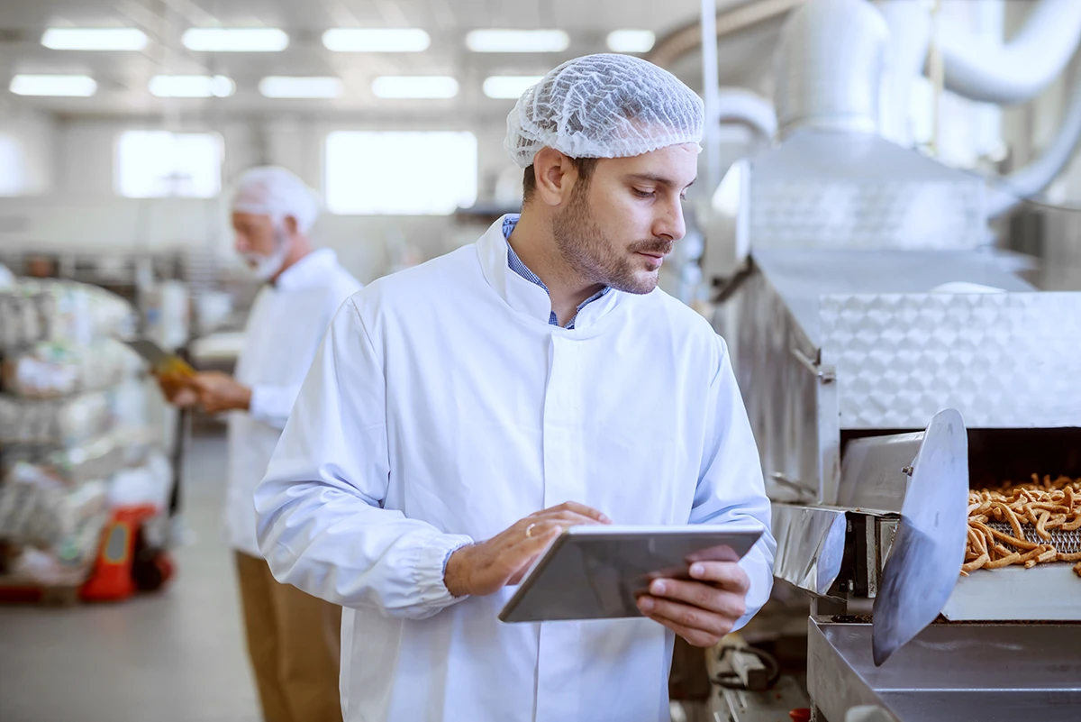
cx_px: 540
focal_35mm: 50
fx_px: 1502
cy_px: 361
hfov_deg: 39.6
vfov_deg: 27.0
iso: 200
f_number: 2
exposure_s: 1/100
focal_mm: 50
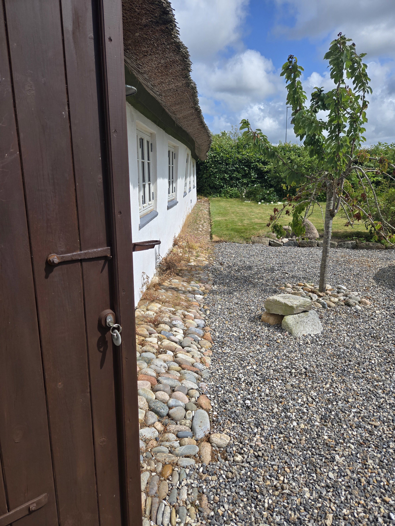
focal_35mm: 23
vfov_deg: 73.9
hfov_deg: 58.9
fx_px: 350
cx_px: 198
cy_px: 263
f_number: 1.8
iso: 32
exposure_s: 1/2921
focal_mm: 5.4
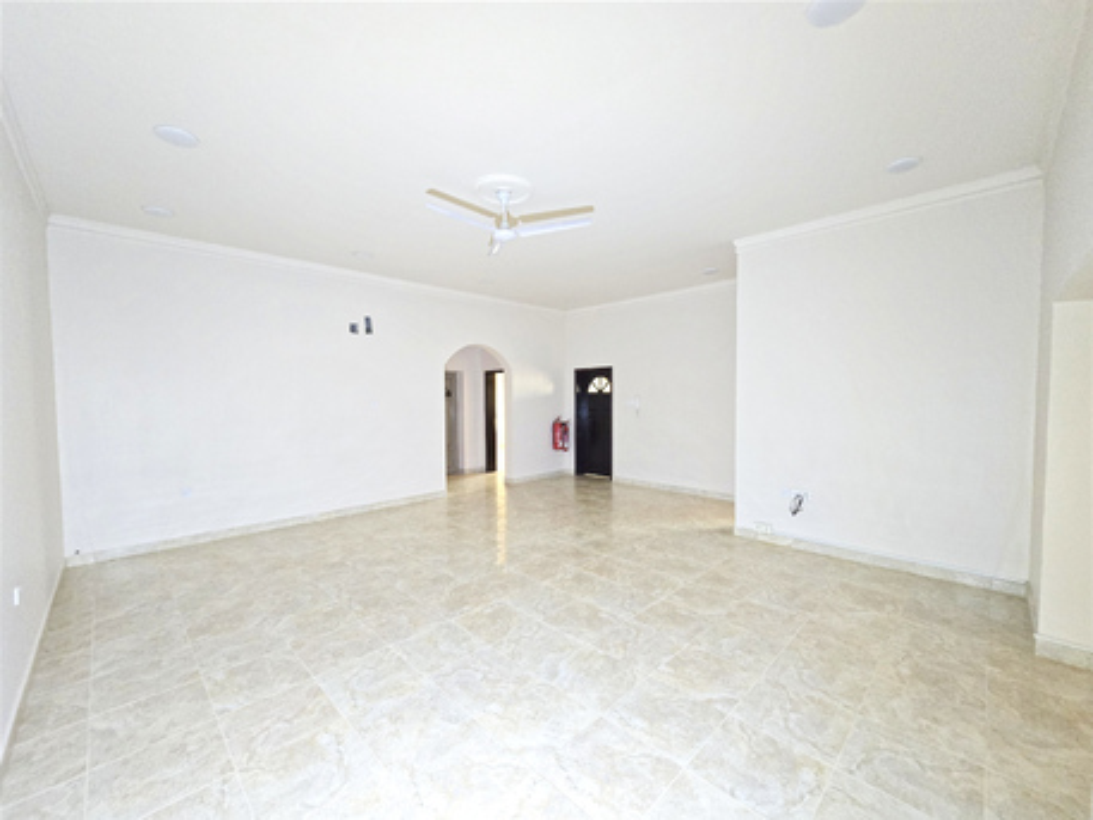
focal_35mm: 13
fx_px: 411
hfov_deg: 106.2
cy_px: 410
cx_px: 546
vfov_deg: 89.9
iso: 800
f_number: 2.2
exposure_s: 1/50
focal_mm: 2.2
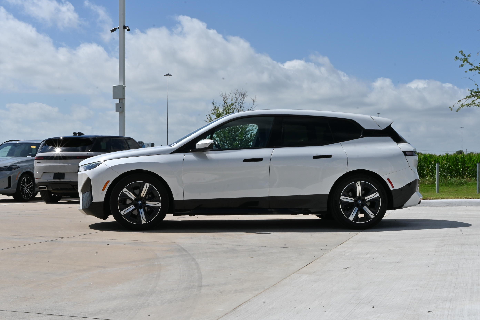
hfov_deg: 38.4
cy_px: 160
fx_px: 690
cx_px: 240
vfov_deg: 26.1
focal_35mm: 52
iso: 250
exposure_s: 1/160
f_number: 29
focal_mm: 34.5
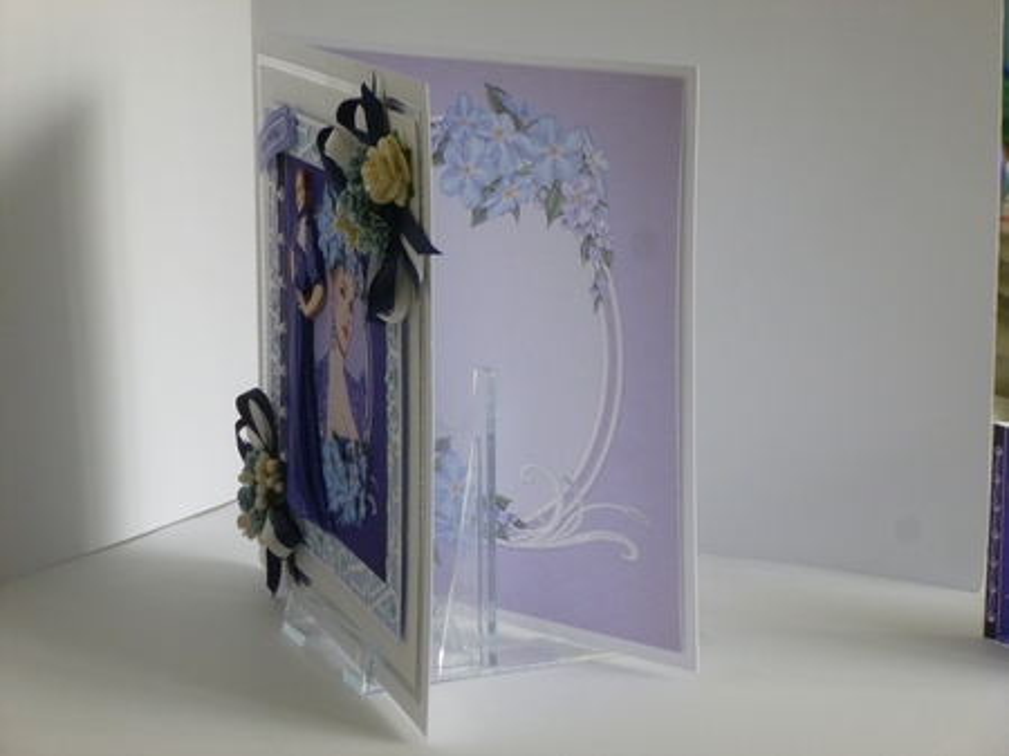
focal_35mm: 86
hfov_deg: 22.8
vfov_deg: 17.2
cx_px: 504
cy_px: 378
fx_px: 2505
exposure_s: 1/80
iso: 400
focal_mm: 15.3
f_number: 5
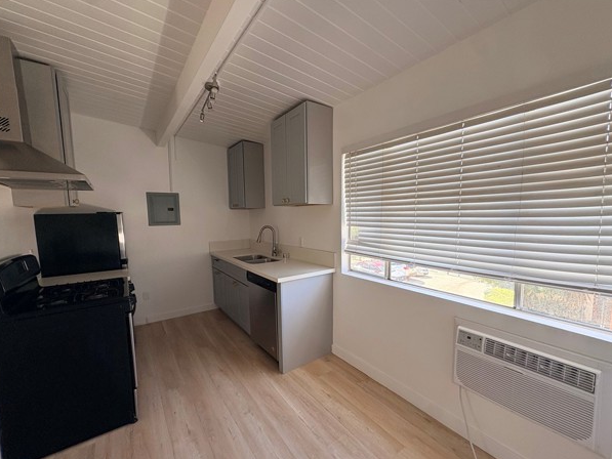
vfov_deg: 81.7
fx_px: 265
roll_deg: +1.0
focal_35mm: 15
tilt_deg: -4.7
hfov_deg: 98.1
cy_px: 240
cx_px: 315
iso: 80
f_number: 2.2
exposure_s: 1/117
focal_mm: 2.22
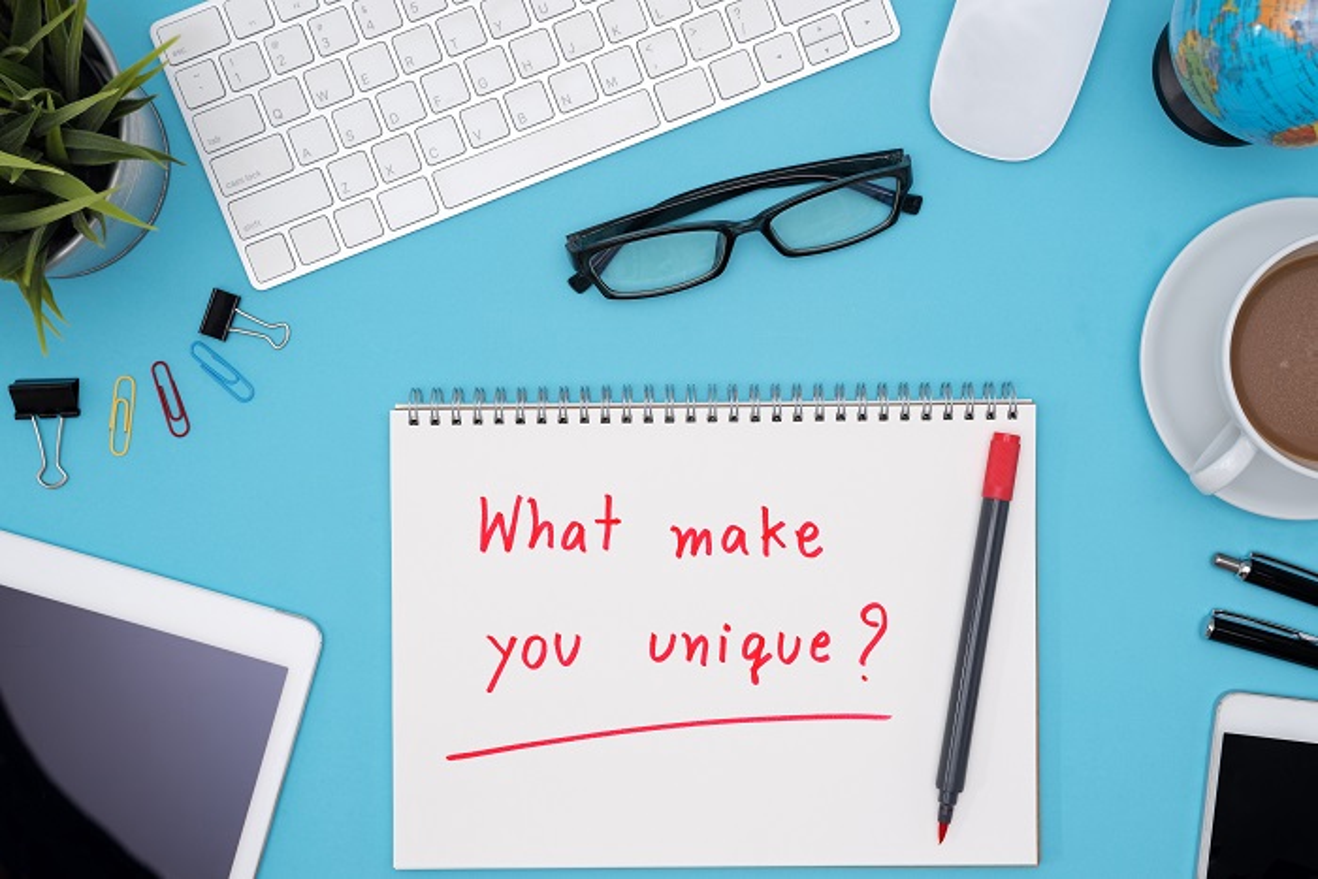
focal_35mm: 50
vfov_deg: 27.0
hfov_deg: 39.6
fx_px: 1831
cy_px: 440
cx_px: 659
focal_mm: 50
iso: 100
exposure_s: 1/10
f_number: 8
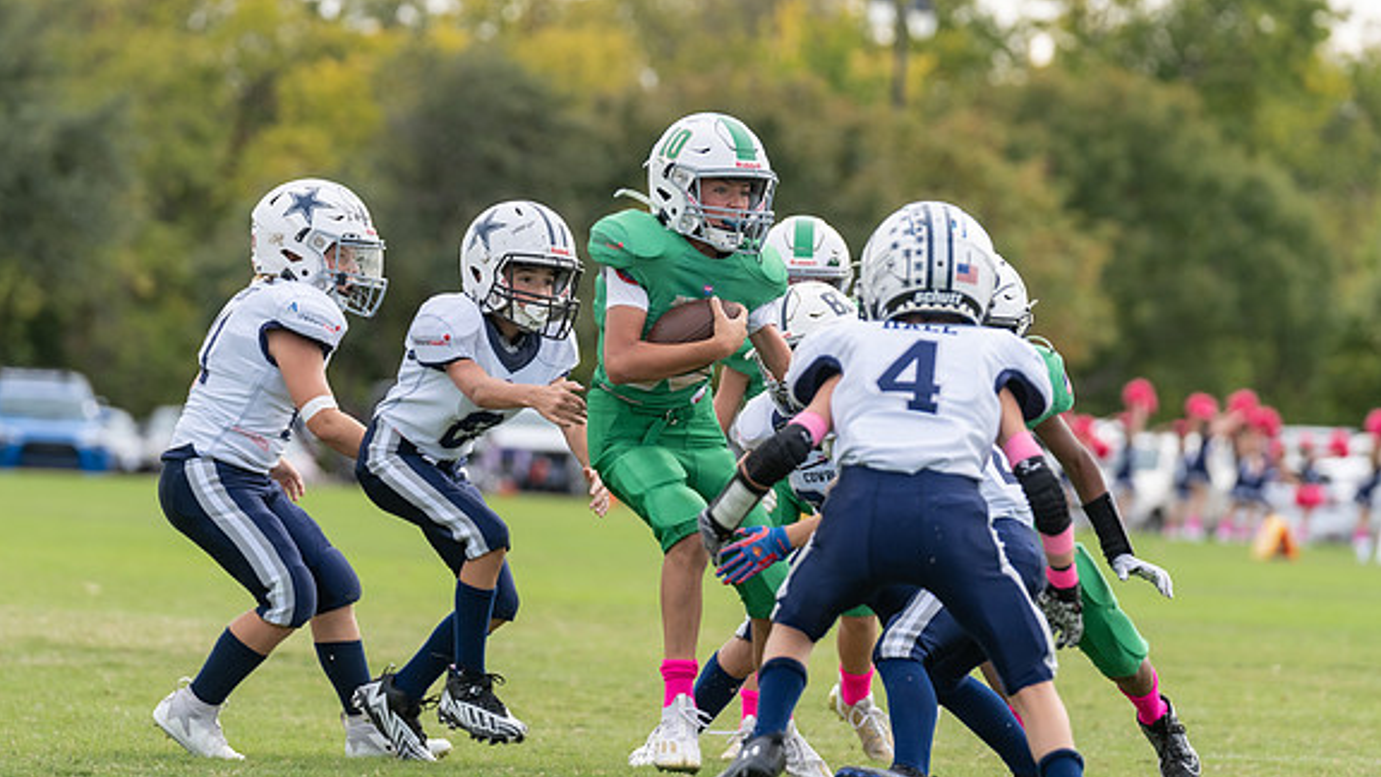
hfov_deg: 9.3
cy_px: 344
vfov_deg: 5.2
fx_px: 8496
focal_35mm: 232
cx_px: 637
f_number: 3.5
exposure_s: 1/1250
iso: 250
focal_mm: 168
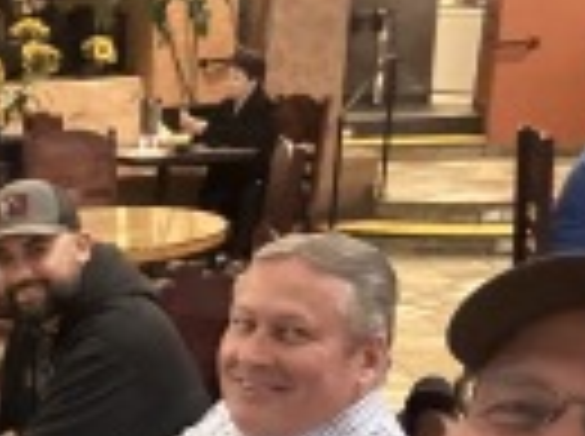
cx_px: -108
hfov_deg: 26.7
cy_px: 427
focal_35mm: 65
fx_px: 1096
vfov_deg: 21.8
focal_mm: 2.69
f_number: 1.9
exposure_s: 1/15
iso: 800
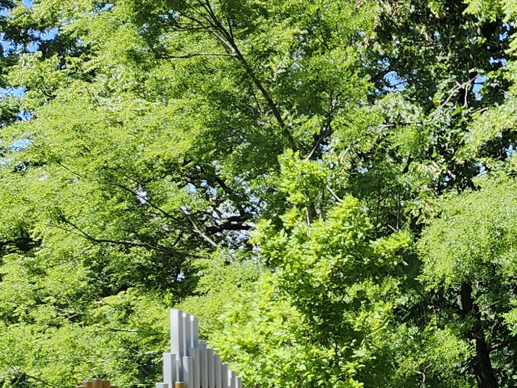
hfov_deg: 17.7
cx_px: 863
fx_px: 1404
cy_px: 595
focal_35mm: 94
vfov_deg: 14.6
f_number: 1.8
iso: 25
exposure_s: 1/575
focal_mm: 5.54
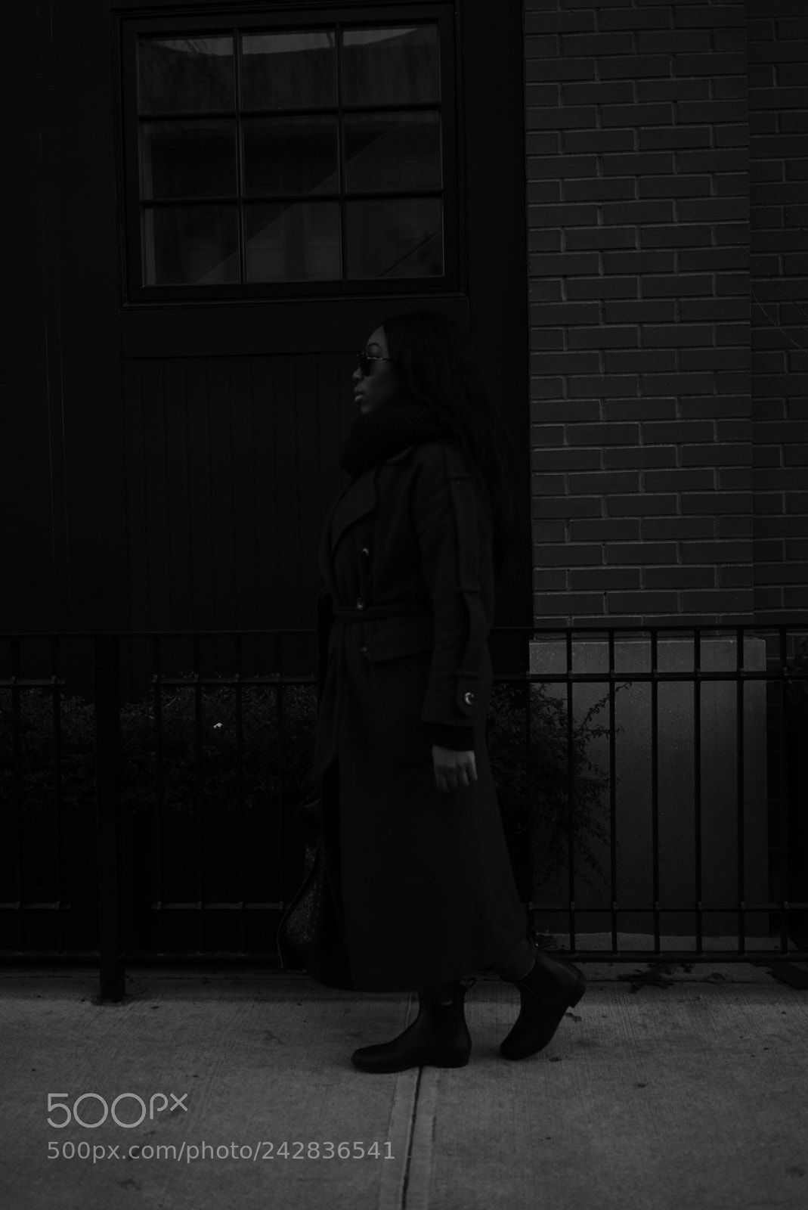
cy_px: 605
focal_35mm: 35
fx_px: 1176
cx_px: 404
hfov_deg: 37.9
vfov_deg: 54.4
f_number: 2.8
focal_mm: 35
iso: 100
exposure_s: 1/200
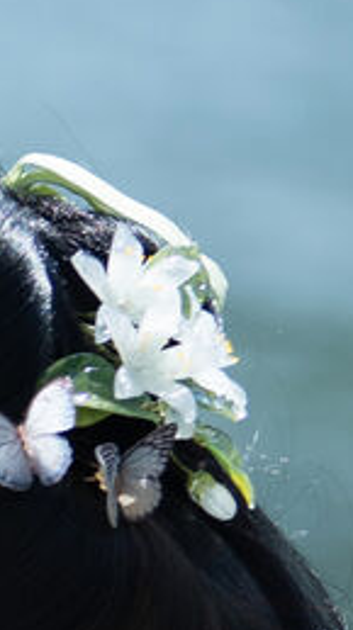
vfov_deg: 2.3
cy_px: 1121
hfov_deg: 1.3
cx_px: -295
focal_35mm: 948
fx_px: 15832
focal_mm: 130
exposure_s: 1/1250
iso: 100
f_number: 2.8
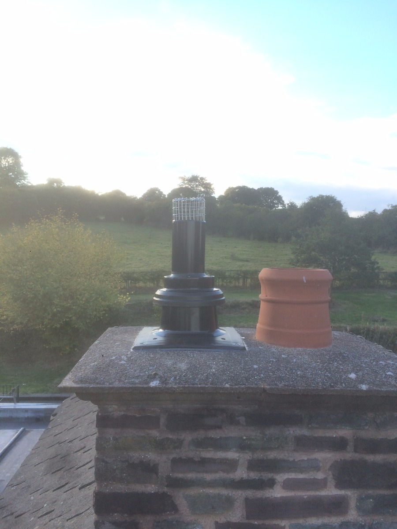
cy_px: 264
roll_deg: -0.5
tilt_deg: -2.3
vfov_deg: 61.7
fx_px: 443
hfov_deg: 48.2
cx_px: 198
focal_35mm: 29
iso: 32
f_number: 2.2
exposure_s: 1/323
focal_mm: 4.15
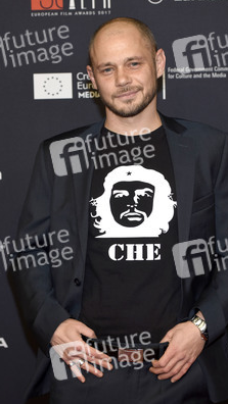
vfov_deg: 19.3
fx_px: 1192
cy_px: 203
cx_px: 132
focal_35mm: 111
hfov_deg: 10.9
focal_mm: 70
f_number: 3.5
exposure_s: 1/640
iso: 640
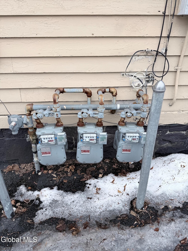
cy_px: 126
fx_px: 174
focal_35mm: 24
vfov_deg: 71.6
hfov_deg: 56.8
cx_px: 94
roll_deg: -0.3
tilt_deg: -28.2
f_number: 1.78
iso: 80
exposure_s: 1/1106
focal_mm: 6.76
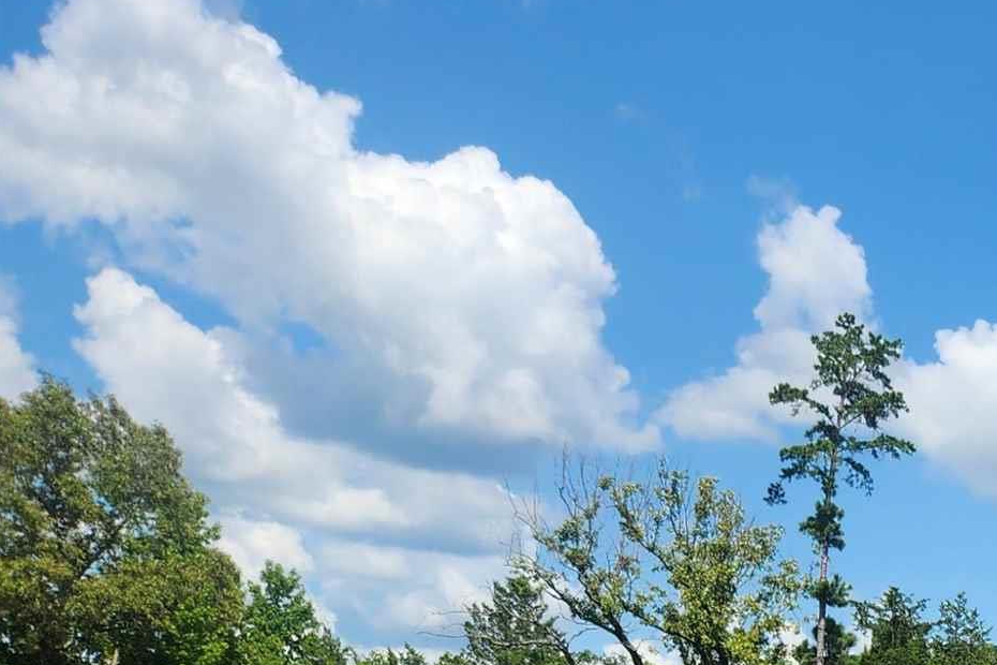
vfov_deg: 16.5
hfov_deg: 20.5
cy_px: 813
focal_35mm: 79
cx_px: 1643
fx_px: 2188
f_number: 1.8
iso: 20
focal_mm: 5.4
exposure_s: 1/1728
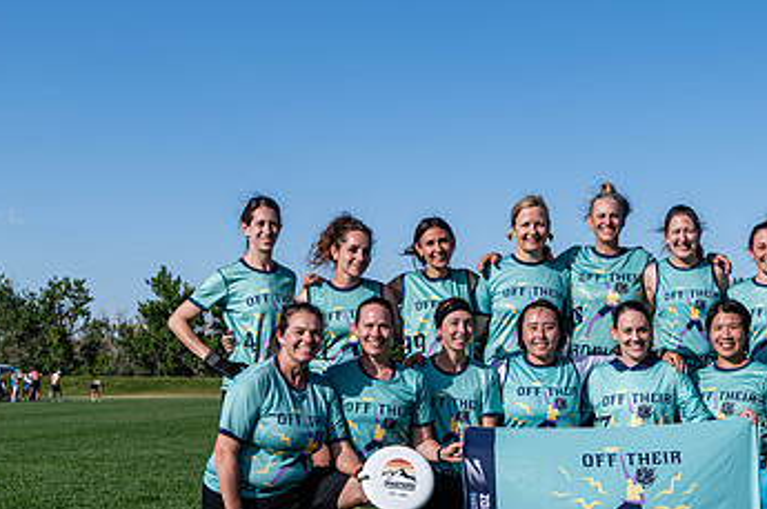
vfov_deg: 17.2
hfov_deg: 25.2
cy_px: 351
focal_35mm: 79
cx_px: 625
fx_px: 1681
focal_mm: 35
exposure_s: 1/500
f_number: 5.6
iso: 100
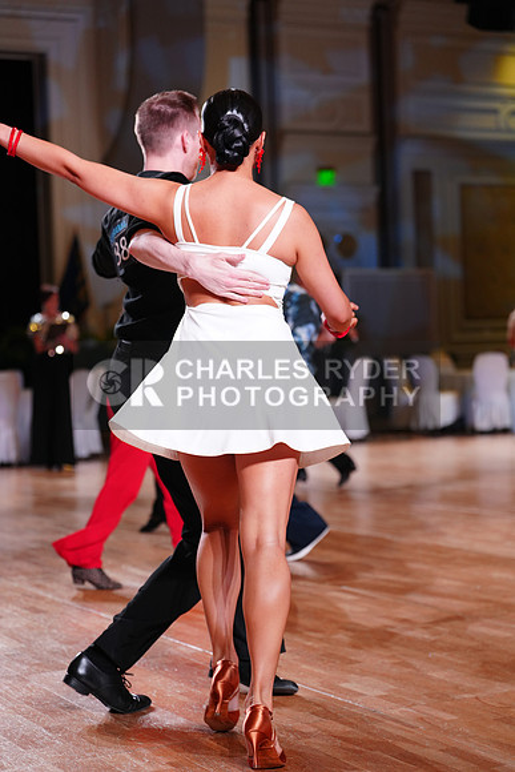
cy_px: 386
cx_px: 258
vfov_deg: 28.8
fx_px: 1501
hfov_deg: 19.5
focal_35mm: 70
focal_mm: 70
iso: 1250
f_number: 2.8
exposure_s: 1/400
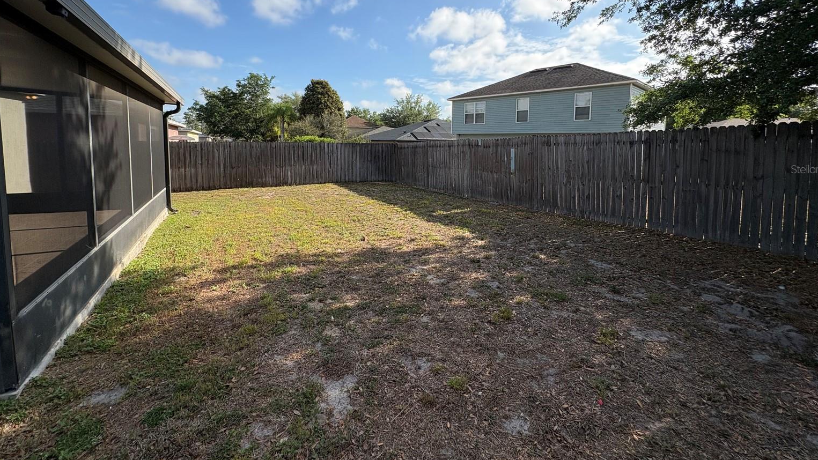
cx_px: 412
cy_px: 169
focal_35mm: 16
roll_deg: +0.0
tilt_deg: -3.9
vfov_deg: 66.0
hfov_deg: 99.4
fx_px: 347
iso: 64
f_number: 2.2
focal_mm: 2.22
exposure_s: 1/1880
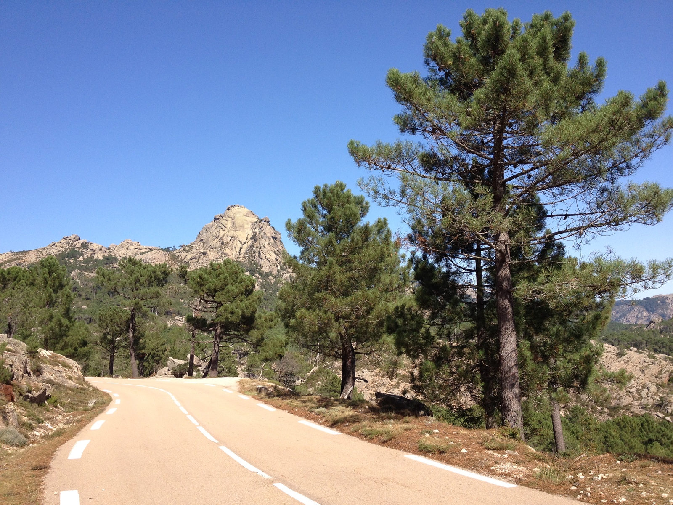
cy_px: 252
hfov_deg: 52.6
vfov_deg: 40.7
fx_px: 680
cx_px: 336
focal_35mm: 35
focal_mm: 4.28
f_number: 2.4
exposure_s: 1/1175
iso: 64
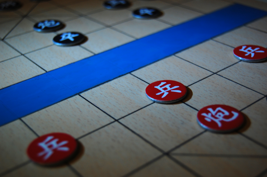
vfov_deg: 23.7
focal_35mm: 57
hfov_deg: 35.1
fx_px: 422
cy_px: 88
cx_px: 134
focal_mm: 38
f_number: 5
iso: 200
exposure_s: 1/10
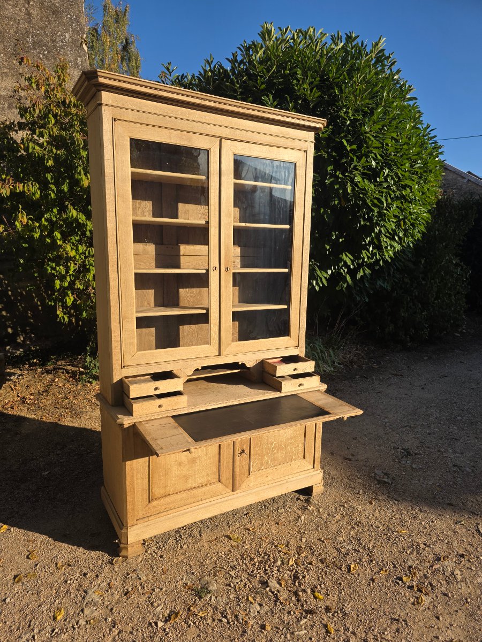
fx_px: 427
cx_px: 241
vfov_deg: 73.9
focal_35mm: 23
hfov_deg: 58.9
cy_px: 321
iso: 80
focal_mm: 6.3
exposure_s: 1/4539
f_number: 1.7
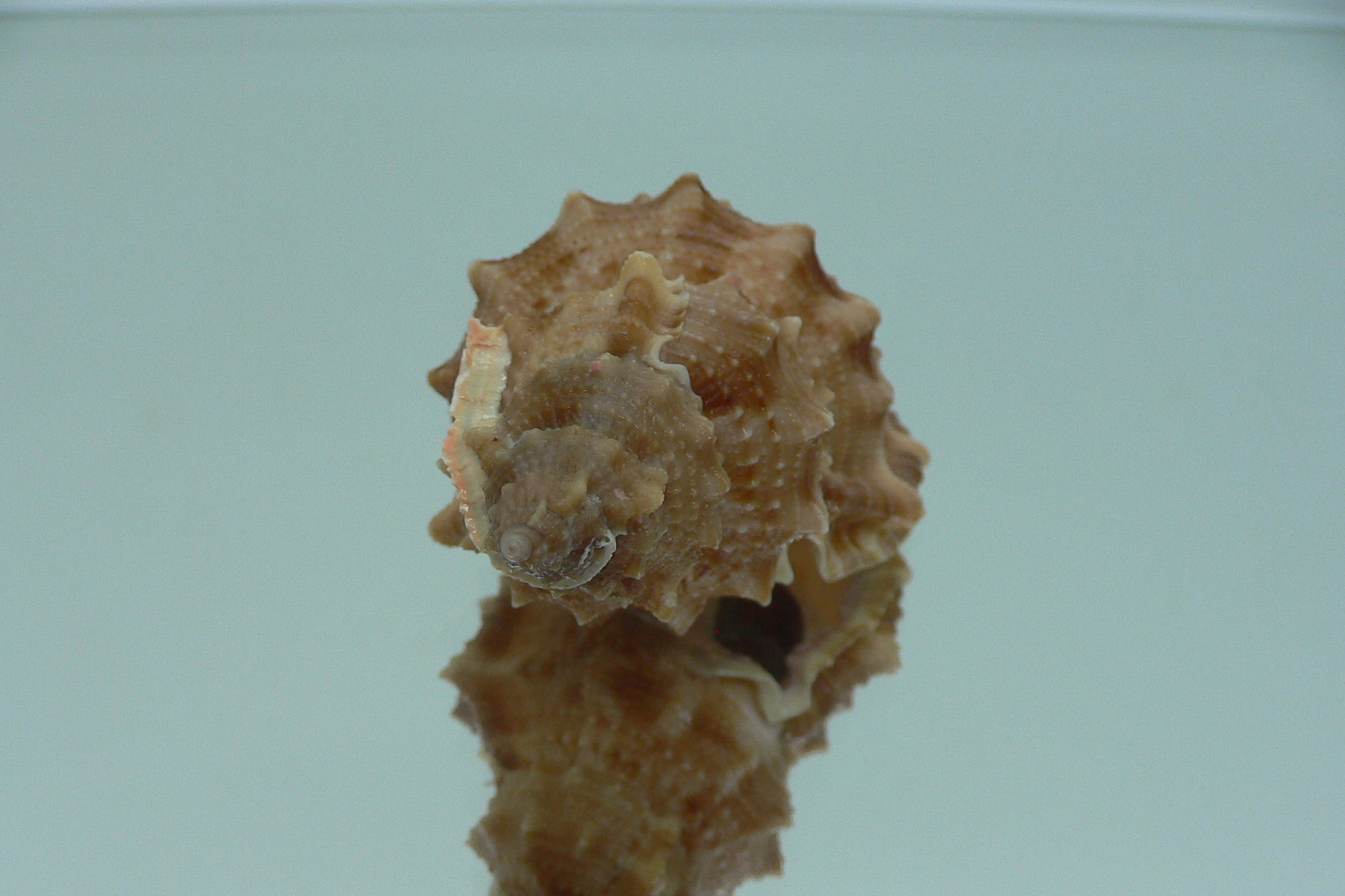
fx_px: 1457
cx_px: 637
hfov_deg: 49.5
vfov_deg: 34.1
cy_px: 525
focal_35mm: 39
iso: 80
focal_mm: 4.6
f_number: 2.8
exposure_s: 1/60
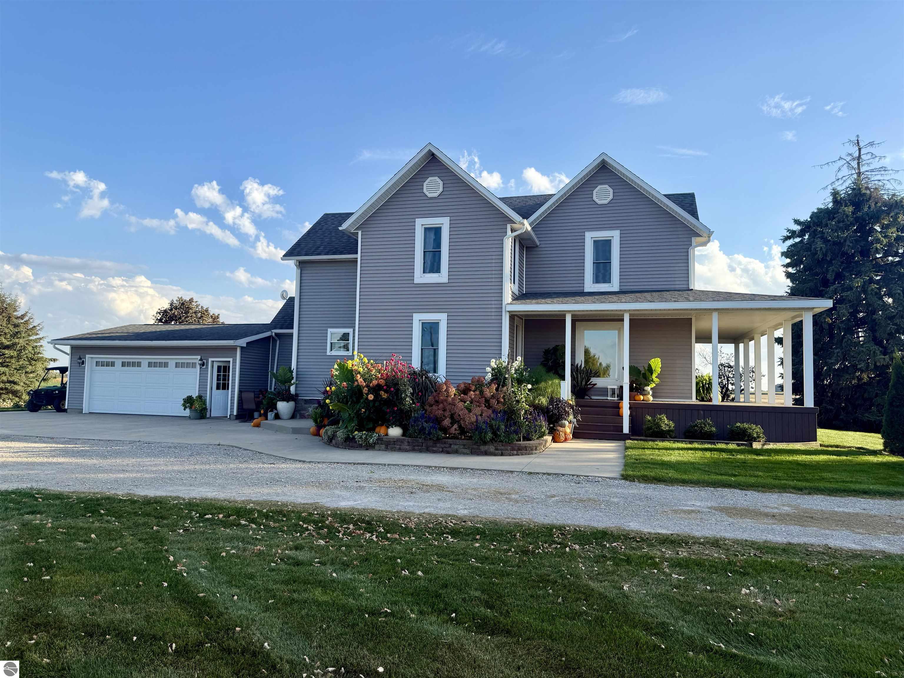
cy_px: 339
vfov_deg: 56.8
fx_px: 627
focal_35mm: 24
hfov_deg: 71.6
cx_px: 452
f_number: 1.78
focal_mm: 6.76
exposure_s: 1/2445
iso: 80
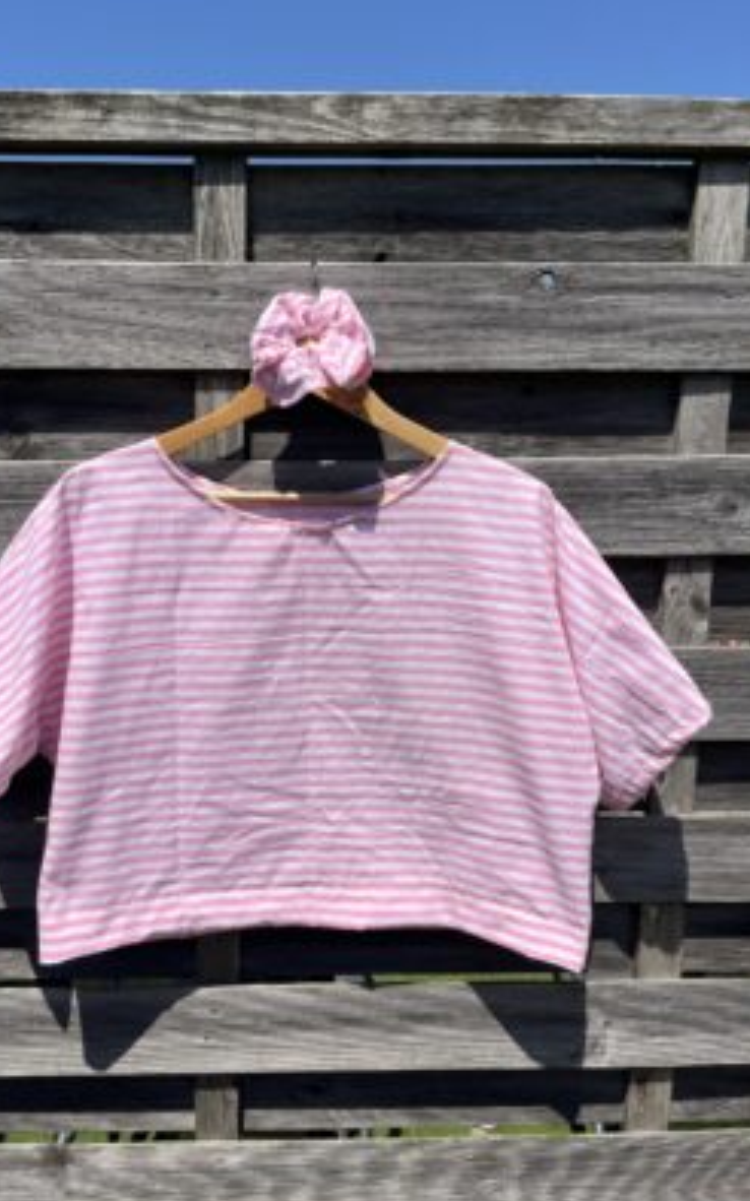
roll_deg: -0.2
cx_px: 320
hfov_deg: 44.4
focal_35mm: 28
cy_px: 607
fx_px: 916
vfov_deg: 66.5
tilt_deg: -8.4
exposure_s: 1/7874
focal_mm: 5.1
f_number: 1.6
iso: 50
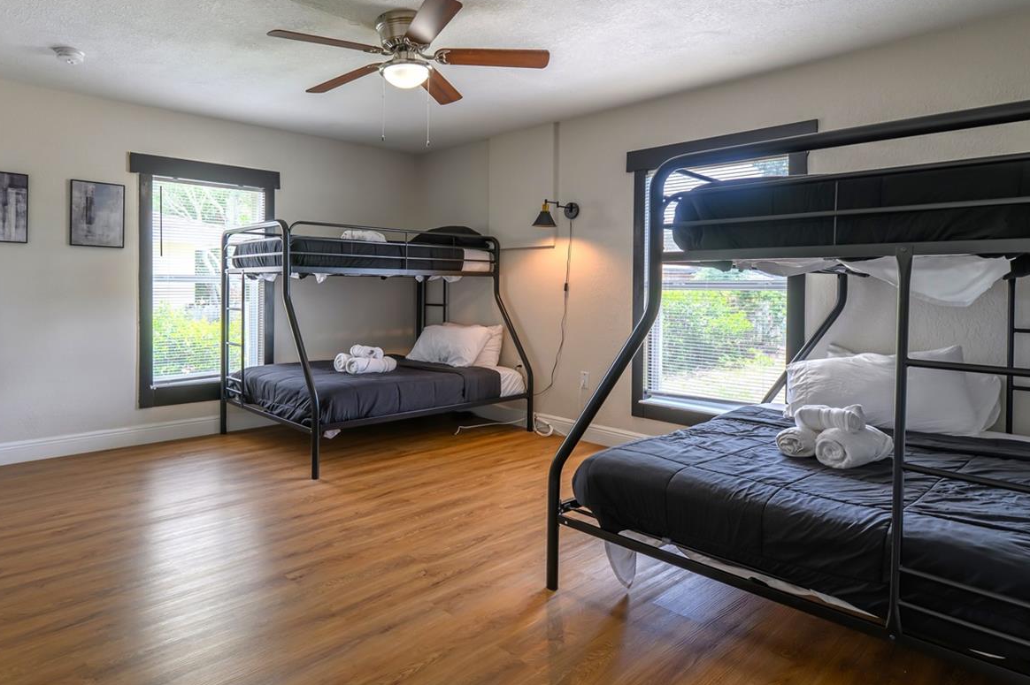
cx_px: 414
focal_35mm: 22
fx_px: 629
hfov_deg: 77.7
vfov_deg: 57.0
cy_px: 295
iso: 500
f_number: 7.1
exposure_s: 1/160
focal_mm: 16
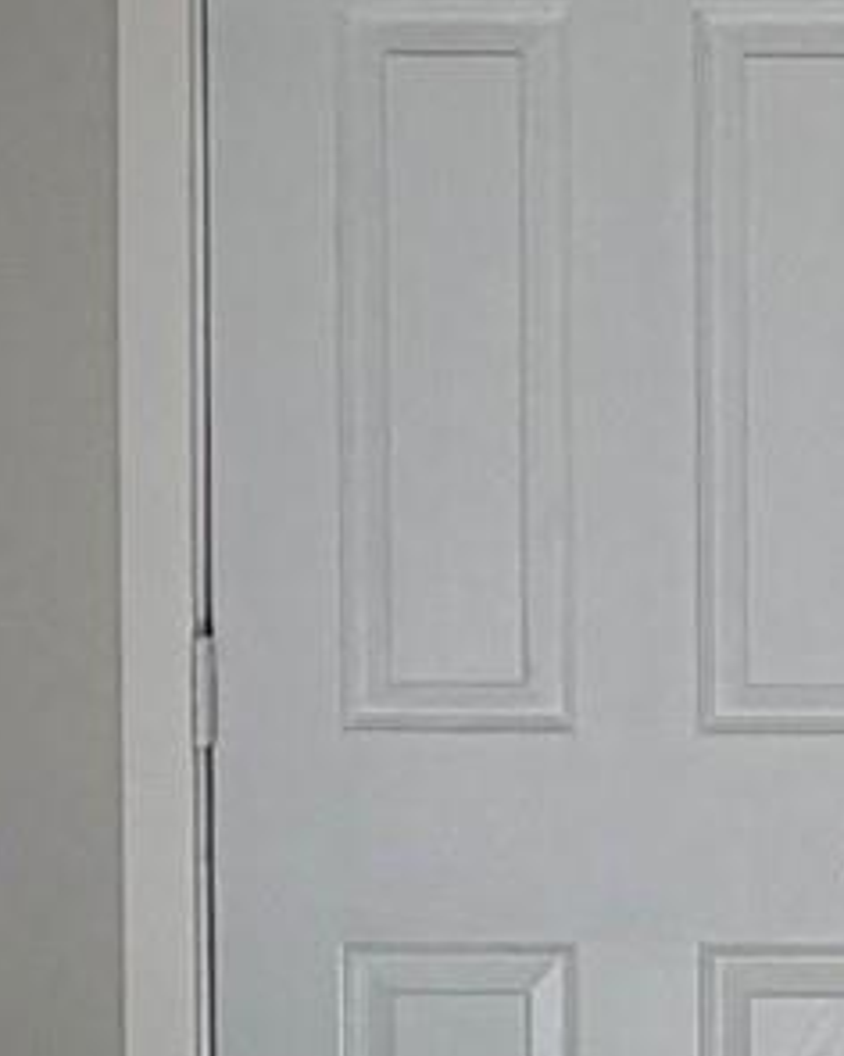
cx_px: 1631
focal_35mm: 95
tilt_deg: -2.4
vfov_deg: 19.6
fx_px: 2966
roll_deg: +0.1
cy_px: 25
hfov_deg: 13.9
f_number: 2.2
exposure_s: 1/149
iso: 64
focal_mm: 2.22
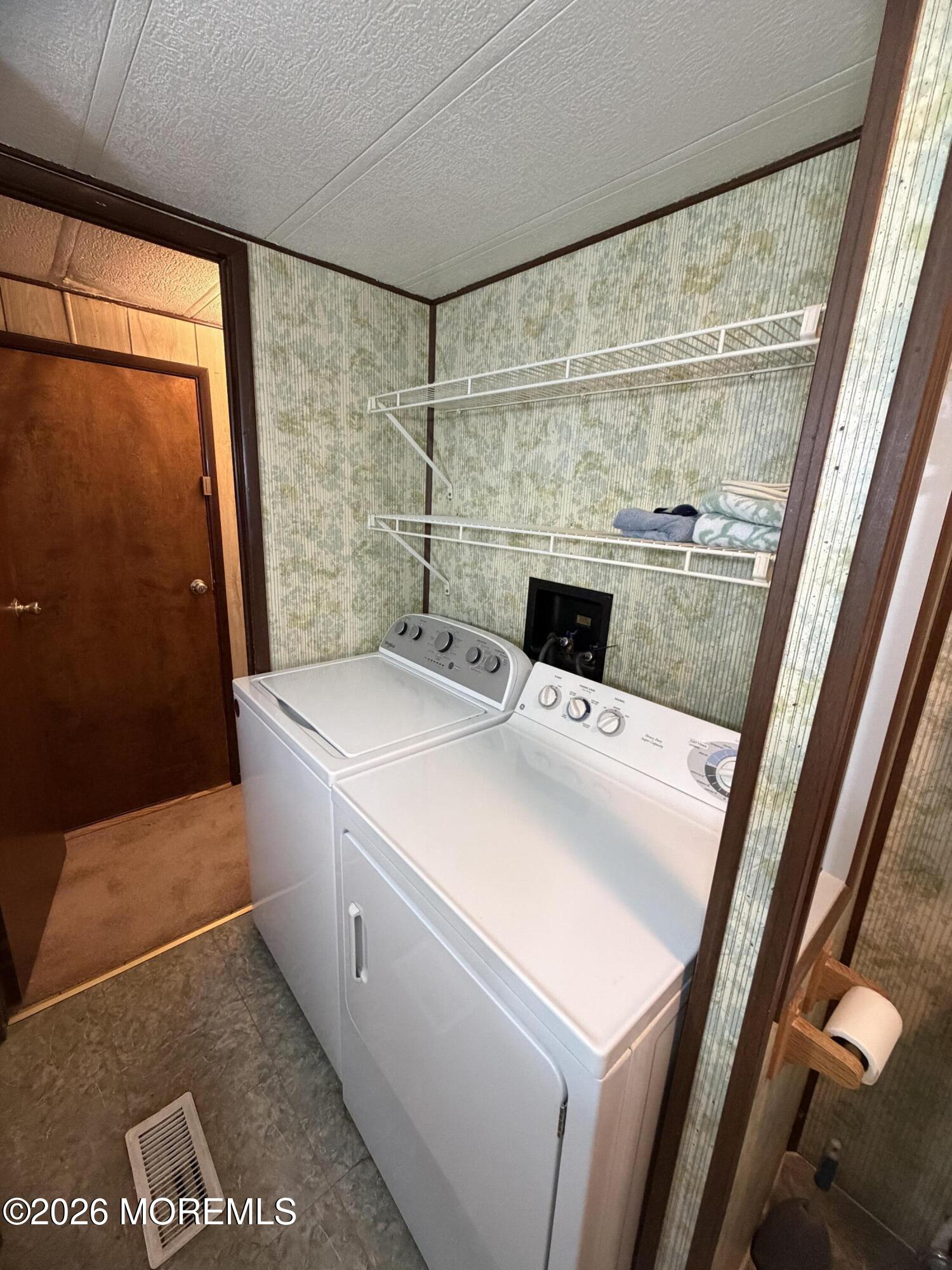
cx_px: 476
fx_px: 513
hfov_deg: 85.7
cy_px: 635
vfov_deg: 102.1
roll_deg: -3.4
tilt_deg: -13.7
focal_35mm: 14
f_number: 2.2
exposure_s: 1/60
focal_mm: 2.22
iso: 500
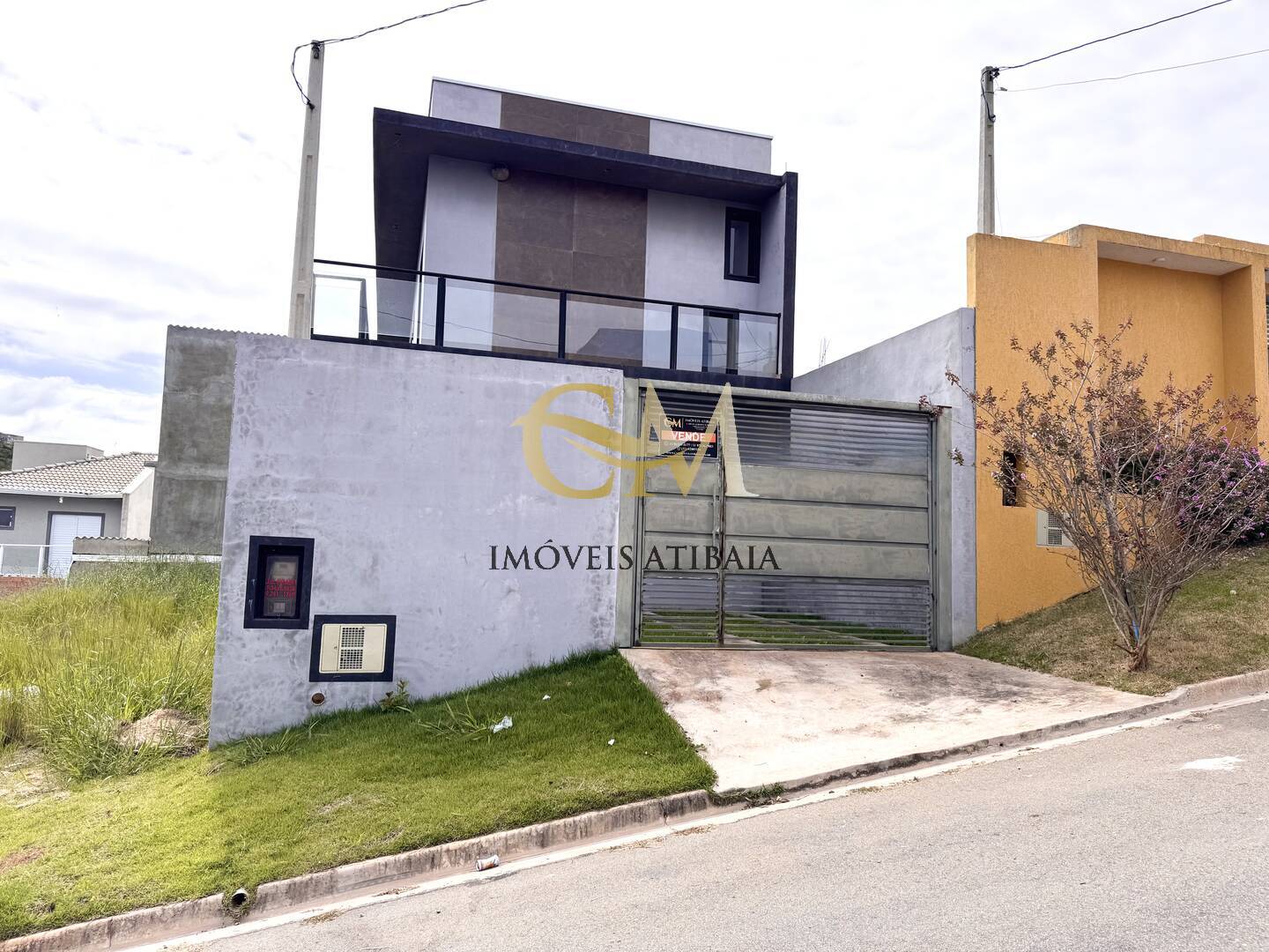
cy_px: 476
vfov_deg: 56.8
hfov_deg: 71.6
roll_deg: -0.1
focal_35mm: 24
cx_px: 634
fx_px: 880
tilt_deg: +7.0
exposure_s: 1/7092
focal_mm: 6.76
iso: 80
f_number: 1.78
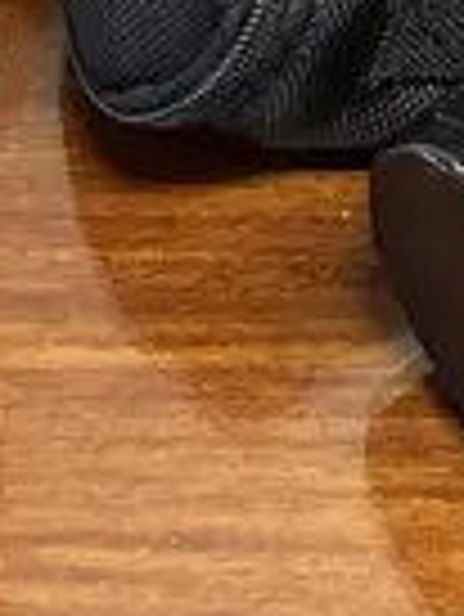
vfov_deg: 8.4
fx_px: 3194
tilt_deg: -25.3
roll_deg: -0.7
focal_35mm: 179
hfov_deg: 8.3
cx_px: 387
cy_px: -1497
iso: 400
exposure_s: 1/50
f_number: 1.78
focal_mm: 6.86
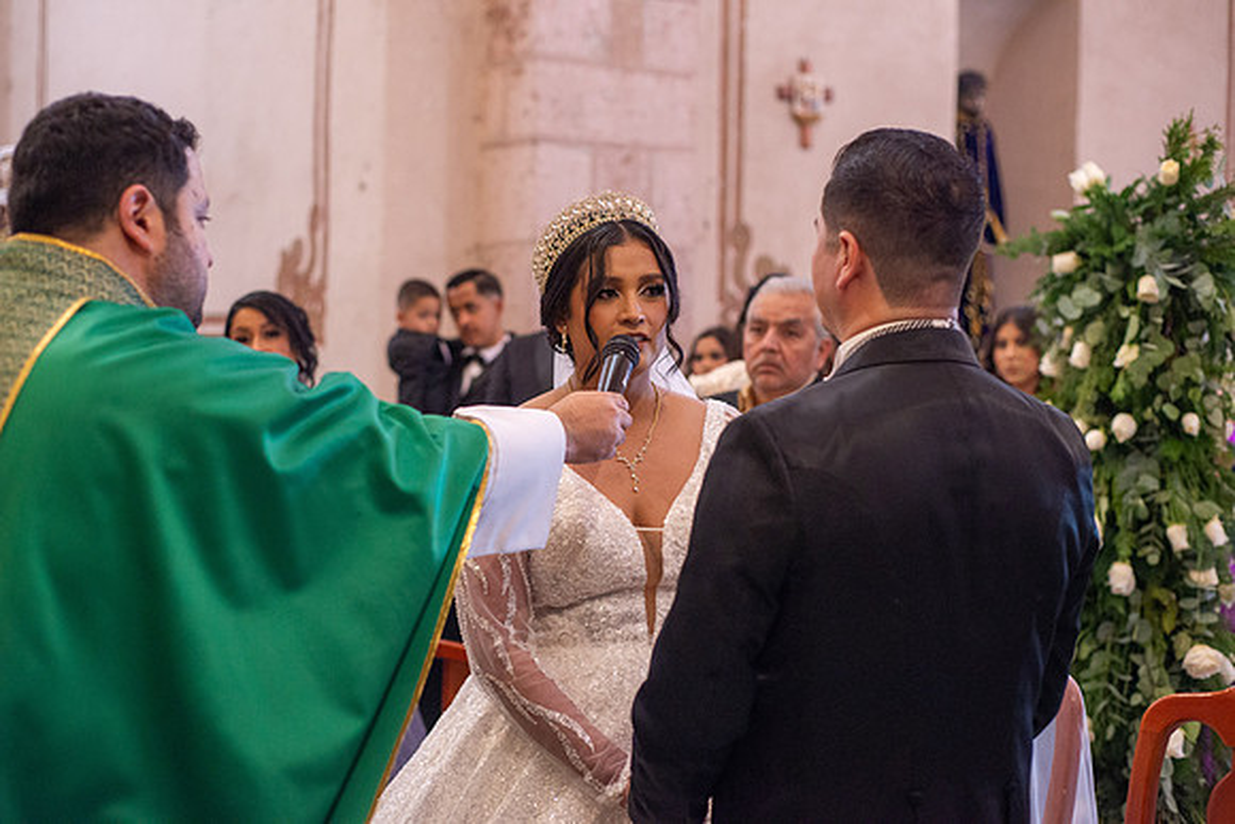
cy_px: 412
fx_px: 1716
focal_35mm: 50
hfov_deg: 39.6
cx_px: 618
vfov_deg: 27.0
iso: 2500
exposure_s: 1/125
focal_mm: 50
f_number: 2.8
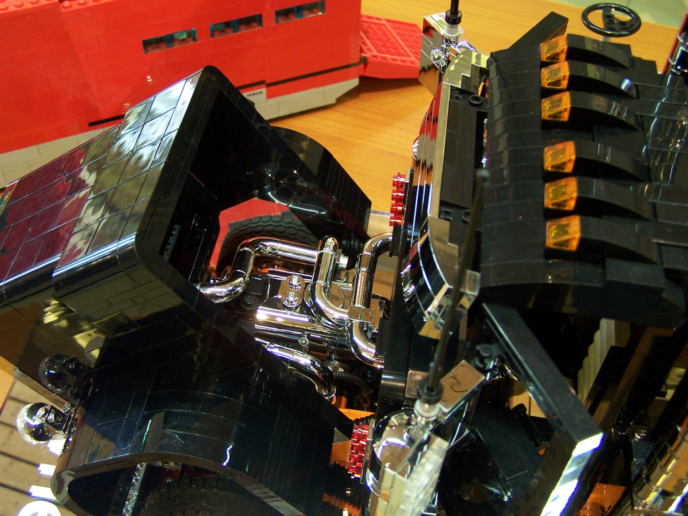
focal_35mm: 43
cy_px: 258
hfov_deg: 43.9
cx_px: 344
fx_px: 855
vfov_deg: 33.6
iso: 80
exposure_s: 1/2
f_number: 2.9
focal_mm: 7.1
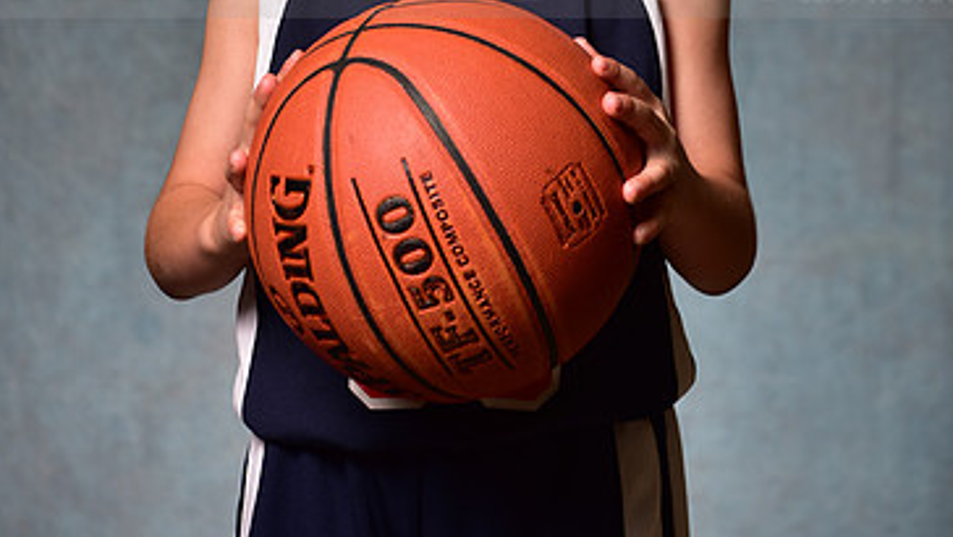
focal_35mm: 117
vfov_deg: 10.2
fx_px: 2957
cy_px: -65
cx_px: 457
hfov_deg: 18.3
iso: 100
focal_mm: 70
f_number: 5
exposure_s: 1/200
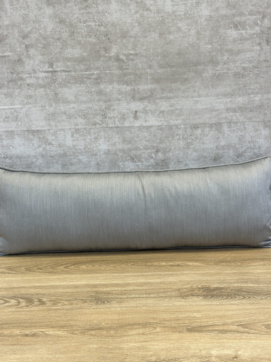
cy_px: 186
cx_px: 133
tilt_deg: -13.2
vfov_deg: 36.8
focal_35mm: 52
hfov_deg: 28.0
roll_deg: +2.2
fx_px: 543
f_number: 1.78
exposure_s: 1/120
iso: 64
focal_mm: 6.86
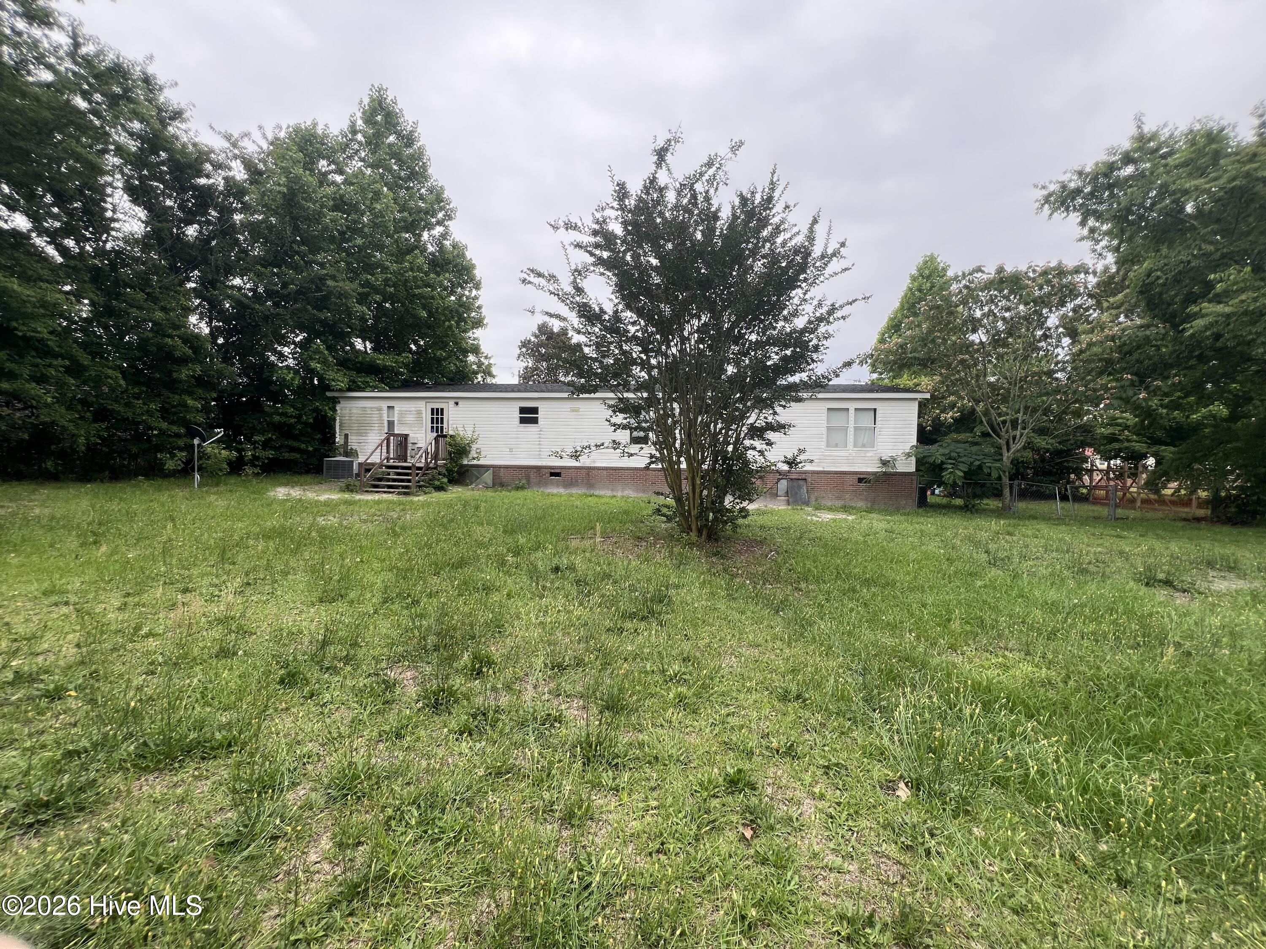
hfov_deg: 106.2
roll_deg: -1.5
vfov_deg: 89.9
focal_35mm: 13
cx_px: 633
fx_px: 475
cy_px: 474
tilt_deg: -3.0
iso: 32
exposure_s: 1/227
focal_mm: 1.57
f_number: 1.8
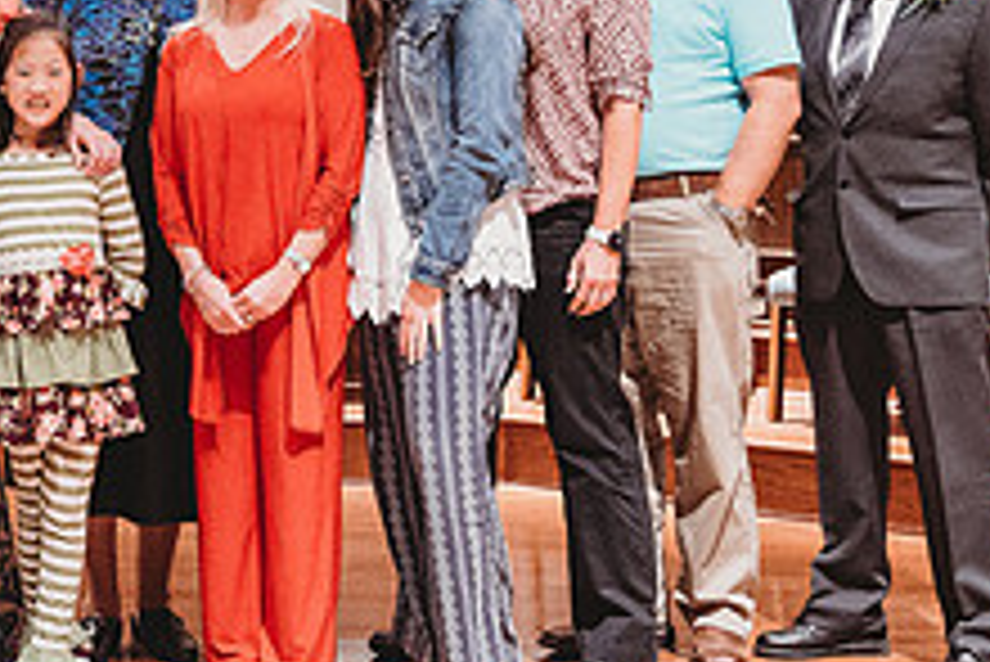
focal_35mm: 79
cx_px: -86
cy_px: 11
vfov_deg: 16.9
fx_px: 2174
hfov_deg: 24.1
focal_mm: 30
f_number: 4
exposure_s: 1/200
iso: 6400
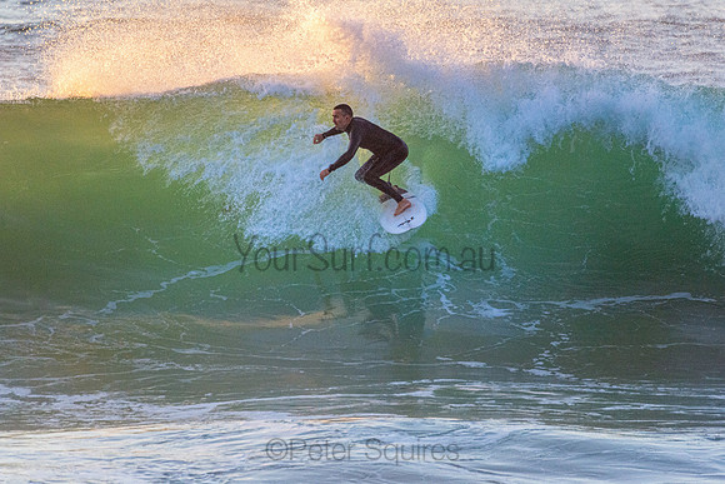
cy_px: 242
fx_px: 15107
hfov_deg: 2.7
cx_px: 362
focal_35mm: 750
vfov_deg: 1.8
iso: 1800
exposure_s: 1/1600
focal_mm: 500
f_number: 5.6
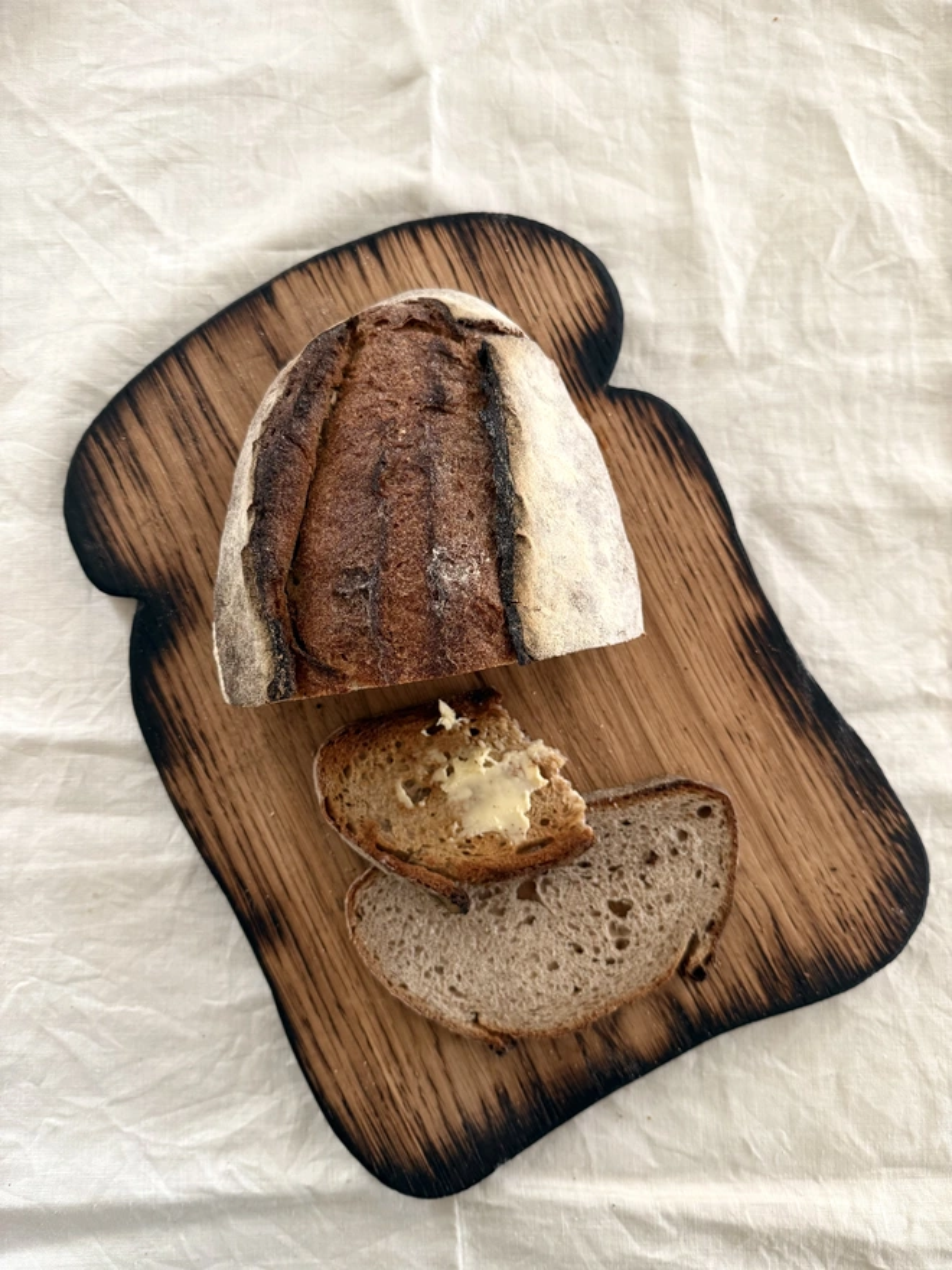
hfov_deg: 56.8
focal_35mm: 24
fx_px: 880
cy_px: 635
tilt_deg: -85.6
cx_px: 476
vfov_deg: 71.6
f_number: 1.78
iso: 320
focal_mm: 6.76
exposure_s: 1/50
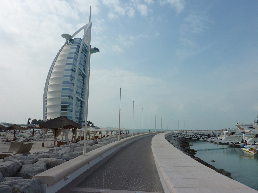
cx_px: 129
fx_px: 186
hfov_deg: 69.4
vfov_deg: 54.9
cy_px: 96
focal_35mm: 25
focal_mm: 4.1
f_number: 5.6
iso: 80
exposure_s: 1/640
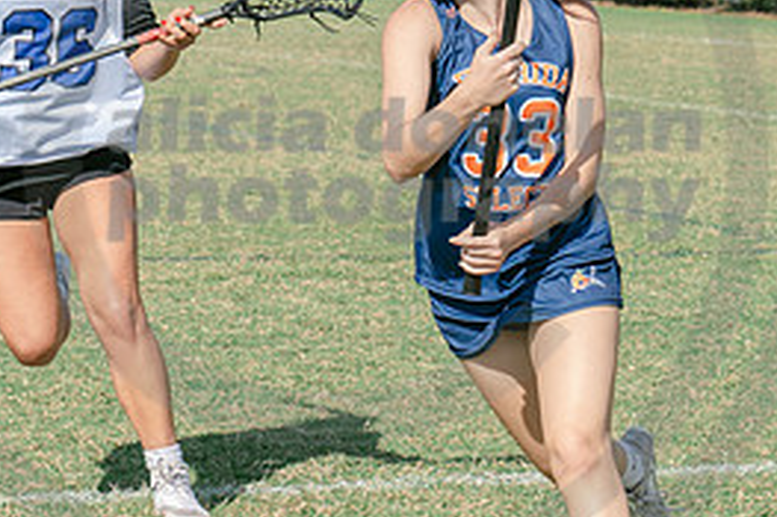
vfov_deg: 6.8
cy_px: -14
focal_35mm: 201
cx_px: 571
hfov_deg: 10.2
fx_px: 4335
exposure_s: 1/1000
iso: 250
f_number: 5.6
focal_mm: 70
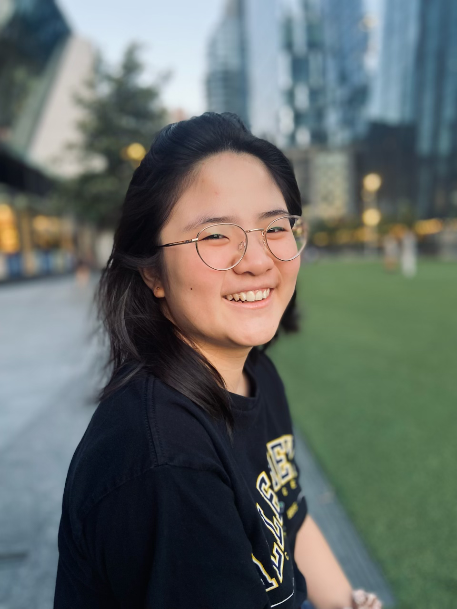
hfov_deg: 53.1
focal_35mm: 26
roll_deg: +3.6
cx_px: 228
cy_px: 304
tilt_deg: -6.6
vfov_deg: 67.3
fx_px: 458
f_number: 1.8
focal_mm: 4.25
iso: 160
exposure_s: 1/60
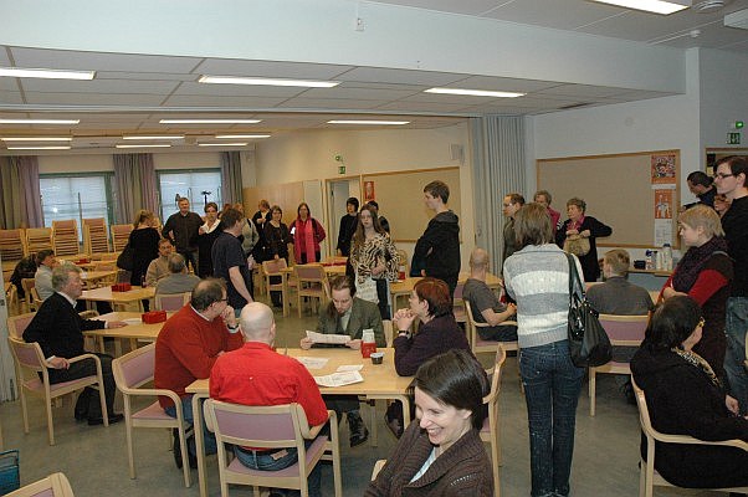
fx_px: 560
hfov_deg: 67.4
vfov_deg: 47.8
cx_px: 374
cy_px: 248
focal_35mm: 27
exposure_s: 1/100
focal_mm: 18
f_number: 7.1
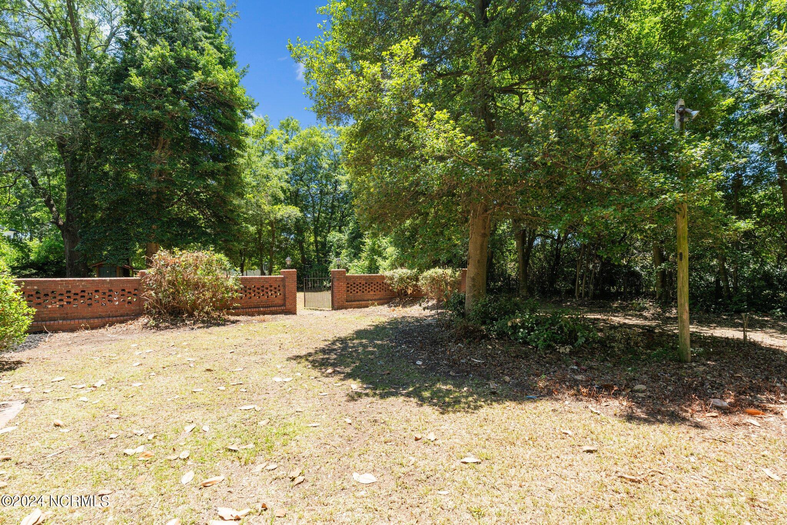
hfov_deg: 88.4
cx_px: 394
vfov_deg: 66.0
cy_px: 262
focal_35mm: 18
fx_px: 404
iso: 400
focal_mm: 18.5
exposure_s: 1/100
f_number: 8
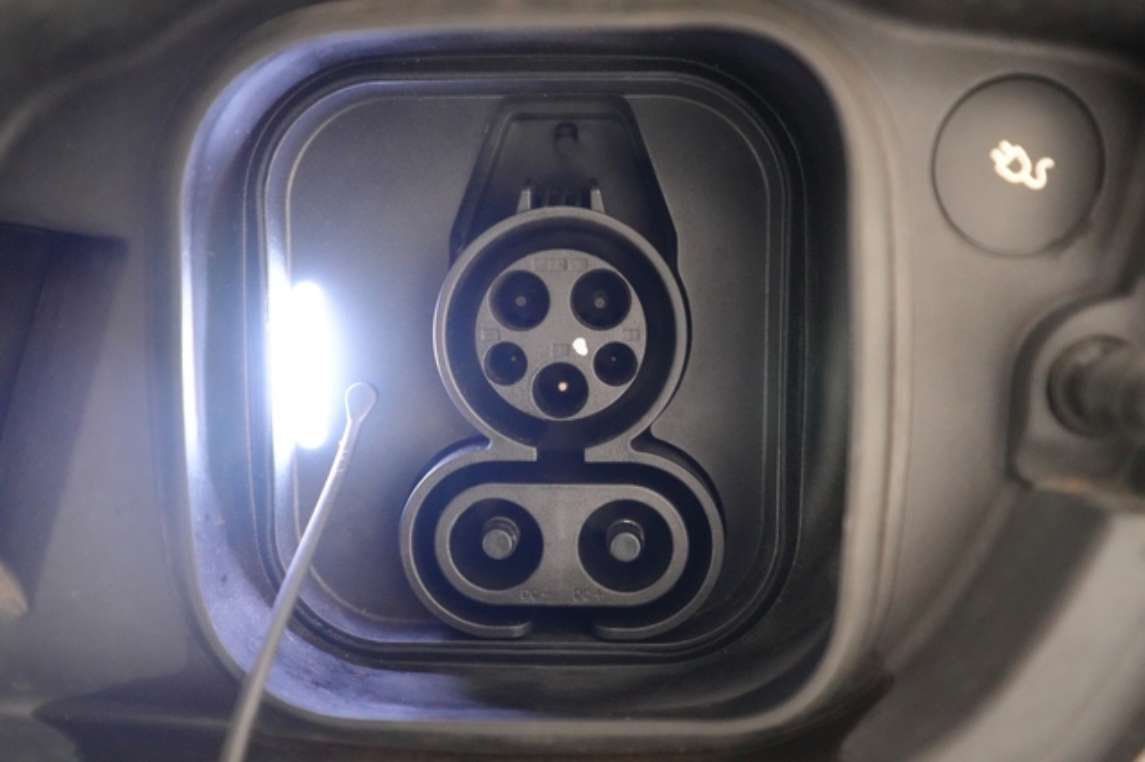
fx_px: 890
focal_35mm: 28
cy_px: 381
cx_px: 572
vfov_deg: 46.4
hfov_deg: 65.5
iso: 12800
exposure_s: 1/100
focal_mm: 28
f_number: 2.8
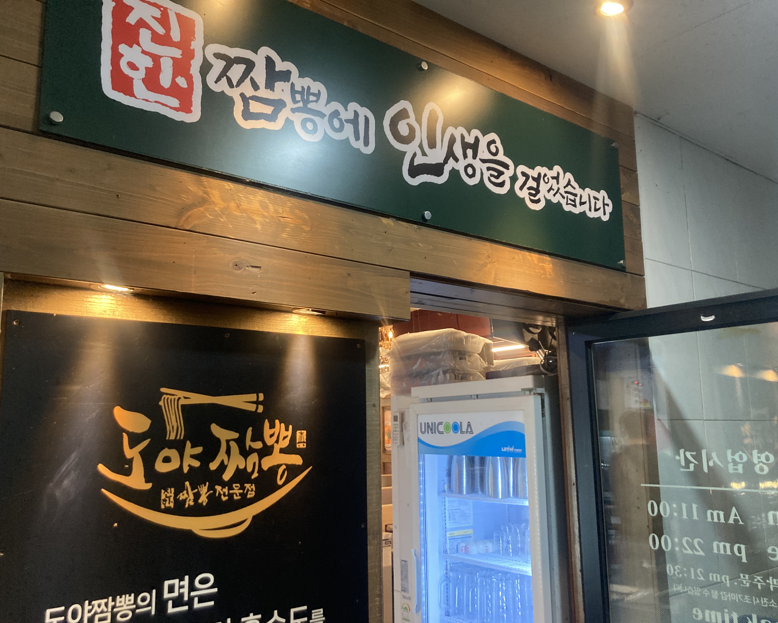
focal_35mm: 30
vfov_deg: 48.5
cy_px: 320
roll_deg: +0.9
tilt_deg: +10.3
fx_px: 691
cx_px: 382
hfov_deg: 58.8
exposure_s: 1/40
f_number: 1.8
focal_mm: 3.99
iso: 250
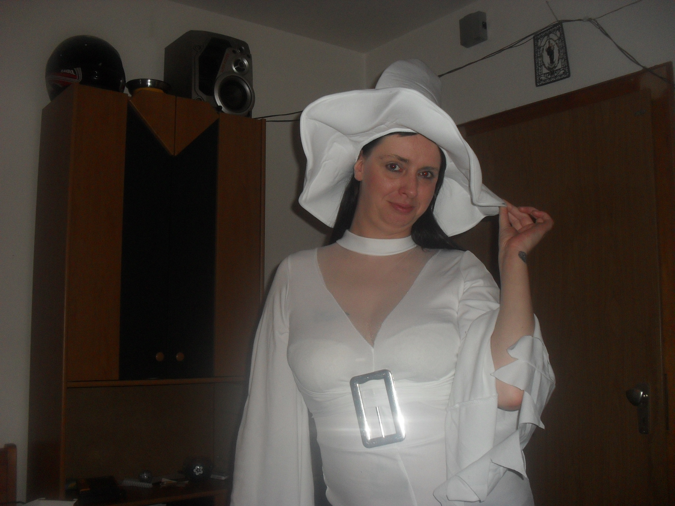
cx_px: 338
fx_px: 682
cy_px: 253
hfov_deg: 52.6
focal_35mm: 35
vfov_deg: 40.7
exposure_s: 1/45
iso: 200
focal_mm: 6.3
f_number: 3.2
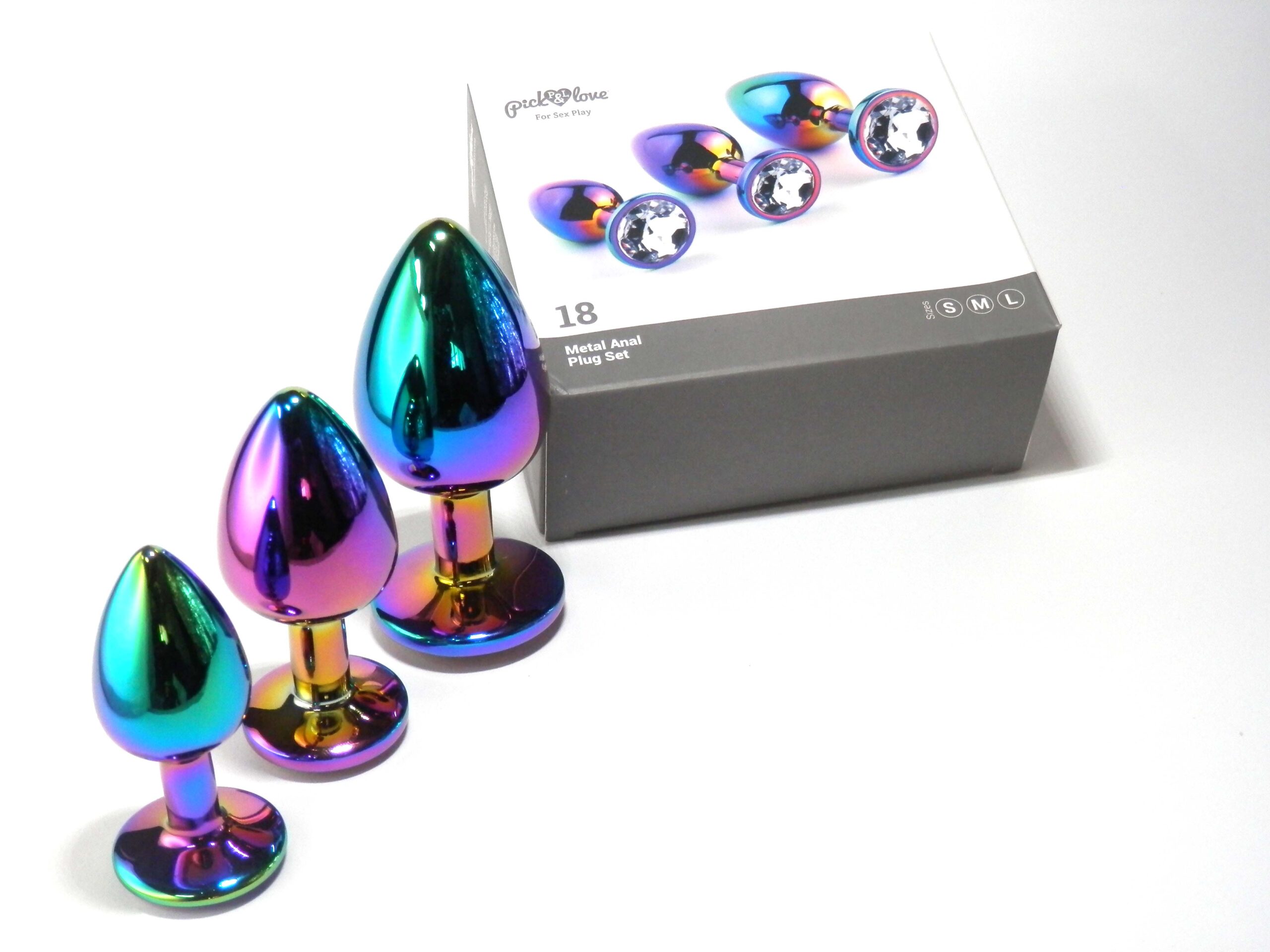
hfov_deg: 35.5
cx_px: 635
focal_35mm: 54
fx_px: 1981
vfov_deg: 27.0
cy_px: 476
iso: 200
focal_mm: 9.8
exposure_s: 1/80
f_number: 4.1
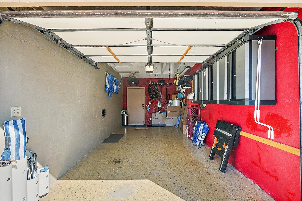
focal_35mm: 16
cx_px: 151
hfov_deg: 96.7
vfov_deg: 73.7
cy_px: 100
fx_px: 134
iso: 1600
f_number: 5.6
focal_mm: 16
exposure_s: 1/500
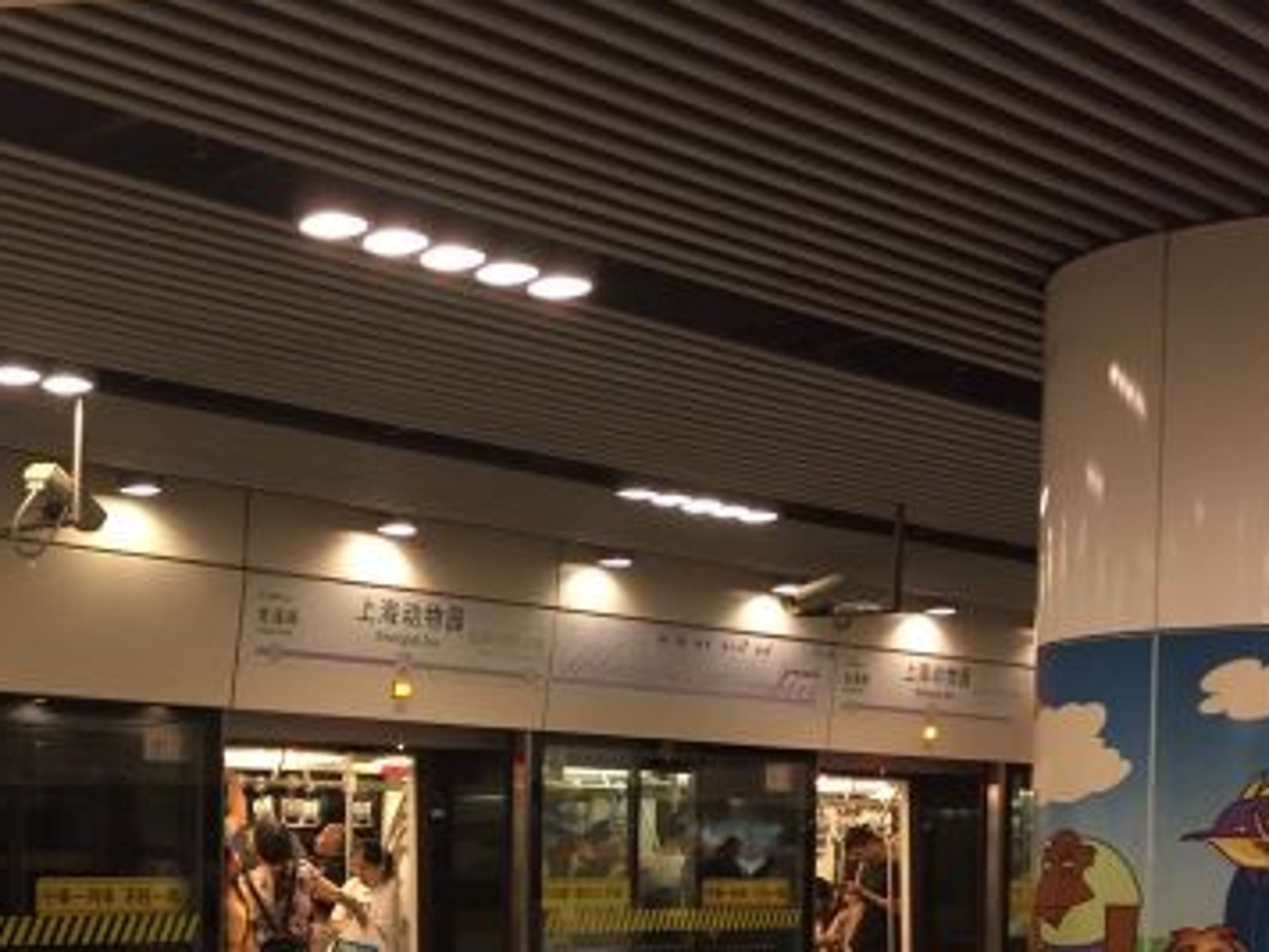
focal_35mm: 57
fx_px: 2090
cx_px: 257
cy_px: 893
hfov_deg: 32.9
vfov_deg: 24.8
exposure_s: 1/33
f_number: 2.2
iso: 100
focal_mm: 4.15
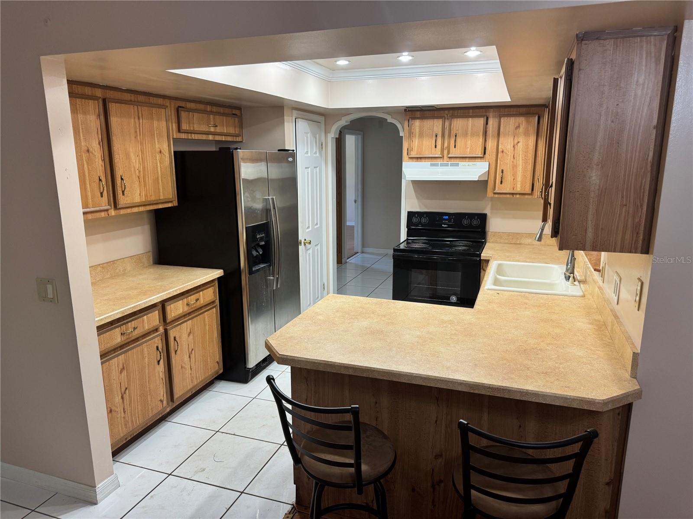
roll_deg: -0.2
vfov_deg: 56.8
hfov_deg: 71.6
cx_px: 346
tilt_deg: -12.0
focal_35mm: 24
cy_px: 260
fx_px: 480
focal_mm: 6.76
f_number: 1.78
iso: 160
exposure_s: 1/60
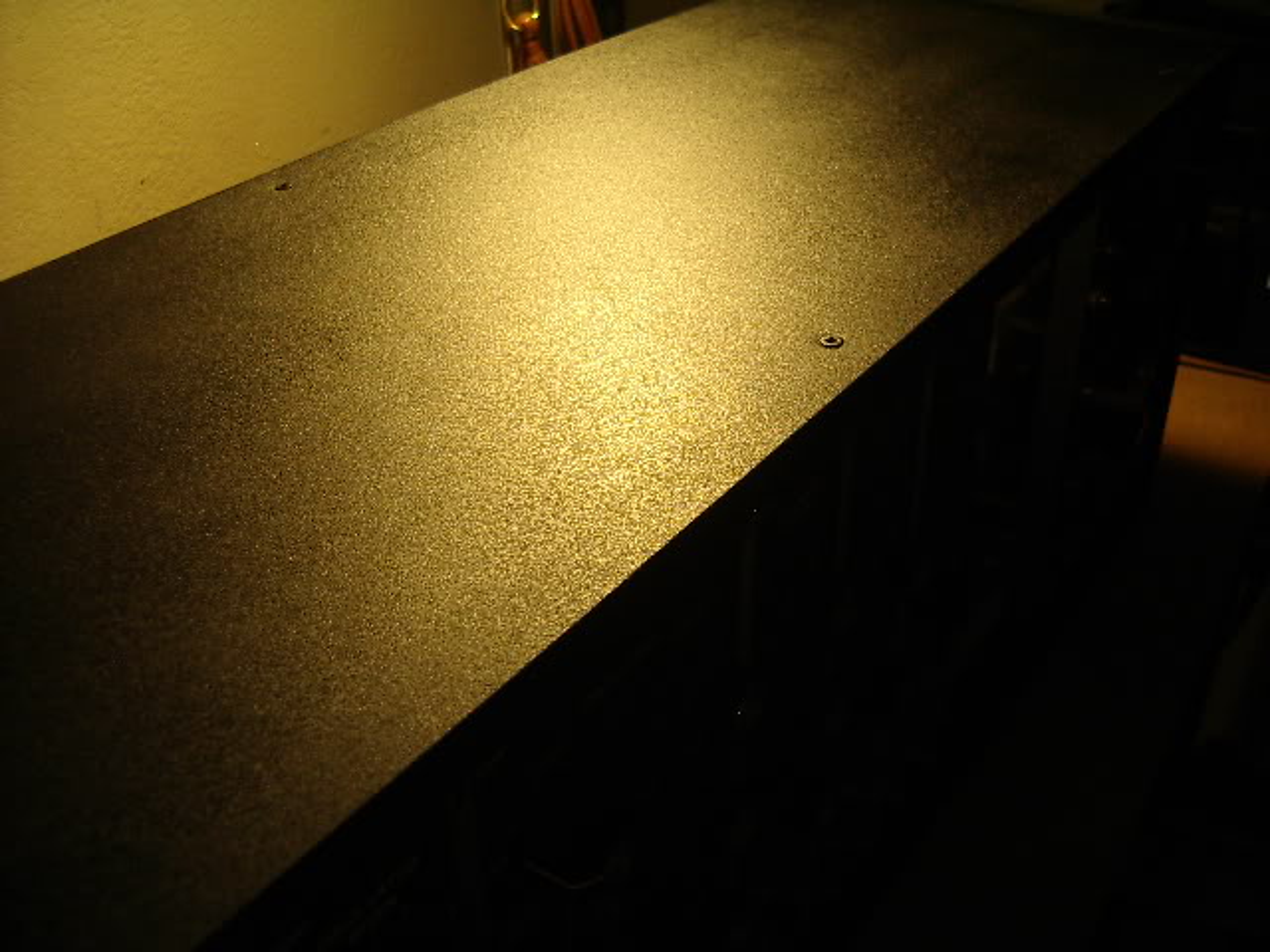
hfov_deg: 49.0
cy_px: 476
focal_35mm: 38
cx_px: 635
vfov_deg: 37.7
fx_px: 1394
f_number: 2.6
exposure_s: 1/30
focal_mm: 5.8
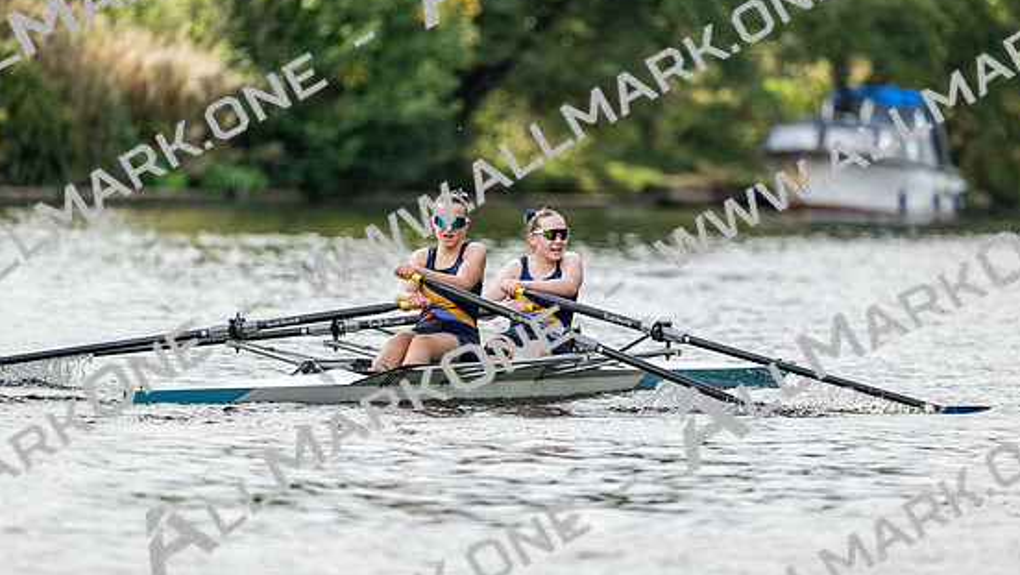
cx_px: 519
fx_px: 11905
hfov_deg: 4.9
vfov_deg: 2.8
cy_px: 300
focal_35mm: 440
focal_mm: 400
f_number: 4.5
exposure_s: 1/2500
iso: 900
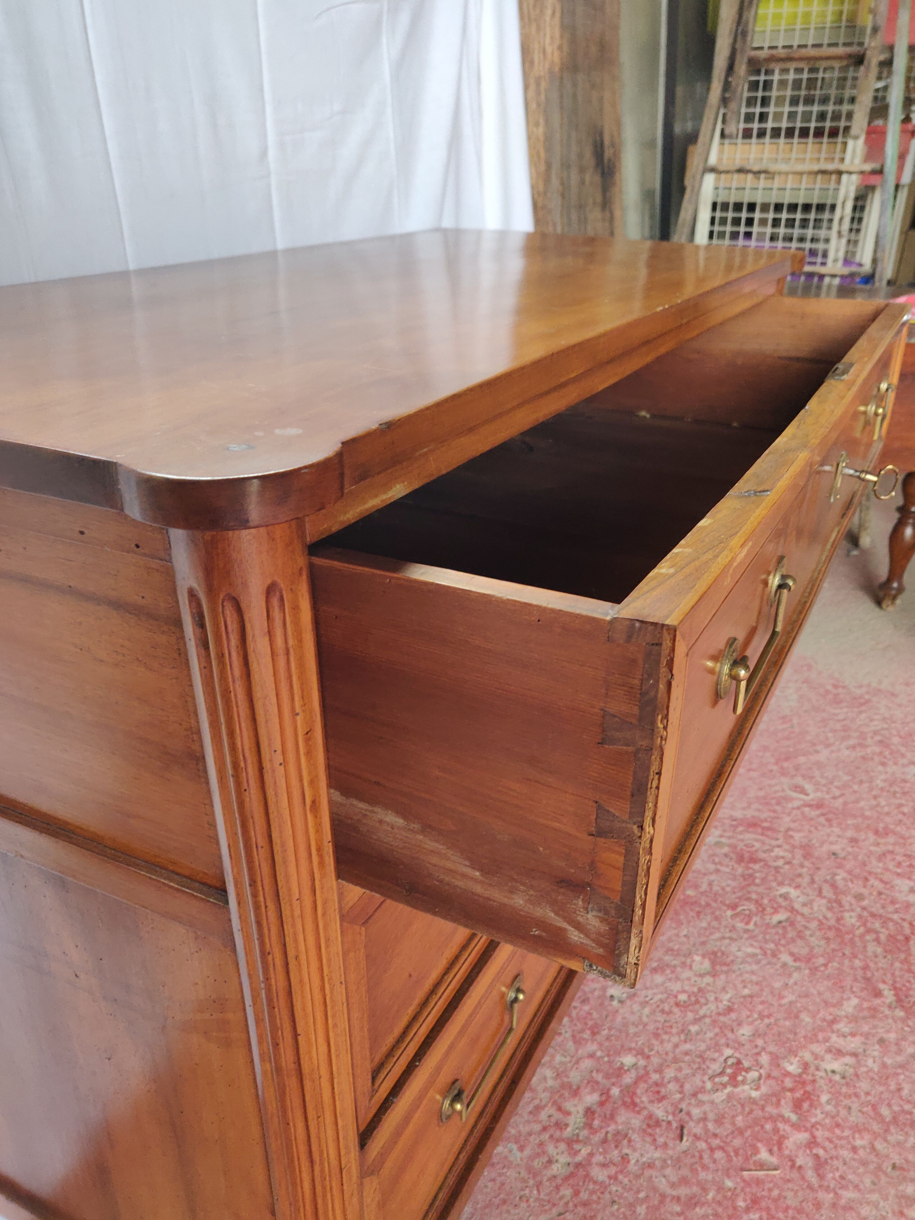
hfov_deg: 54.9
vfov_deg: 69.4
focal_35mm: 25
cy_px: 610
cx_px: 458
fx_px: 881
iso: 640
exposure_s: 1/20
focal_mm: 4.25
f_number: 1.7
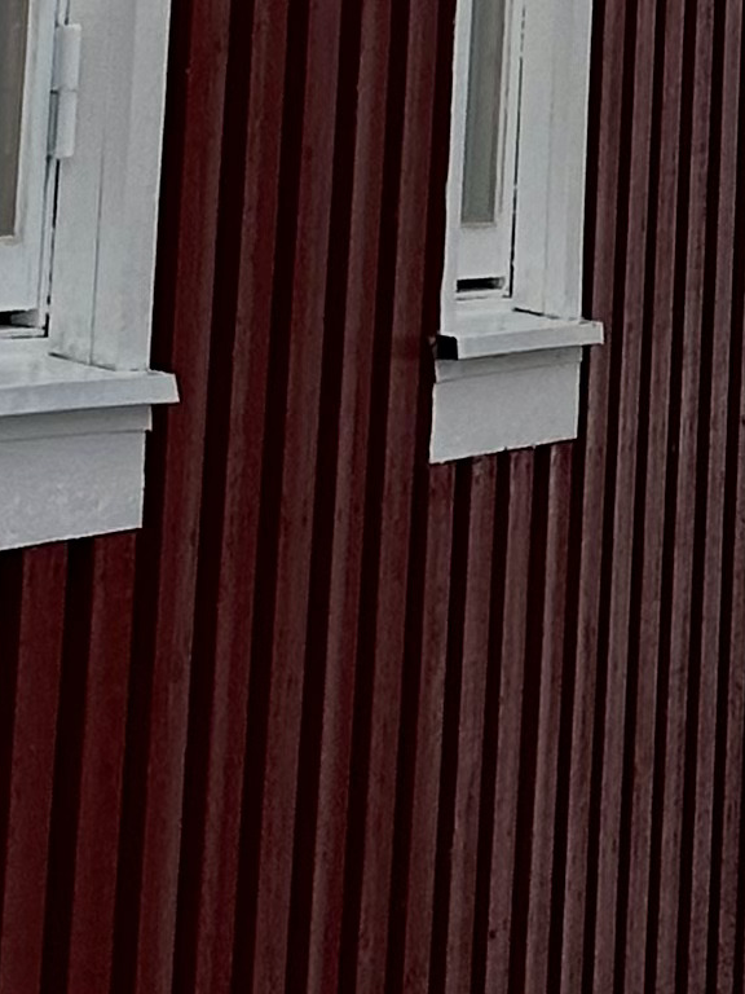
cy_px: -953
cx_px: 1698
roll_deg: -1.1
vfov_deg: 7.6
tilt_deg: +10.2
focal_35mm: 252
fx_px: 7231
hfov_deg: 5.7
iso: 80
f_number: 1.78
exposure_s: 1/85
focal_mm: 6.86
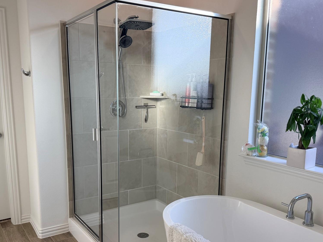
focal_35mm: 33
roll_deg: +0.1
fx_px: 308
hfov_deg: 55.2
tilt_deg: -10.7
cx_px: 145
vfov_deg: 42.8
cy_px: 145
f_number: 1.78
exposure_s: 1/689
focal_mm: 6.76
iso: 100
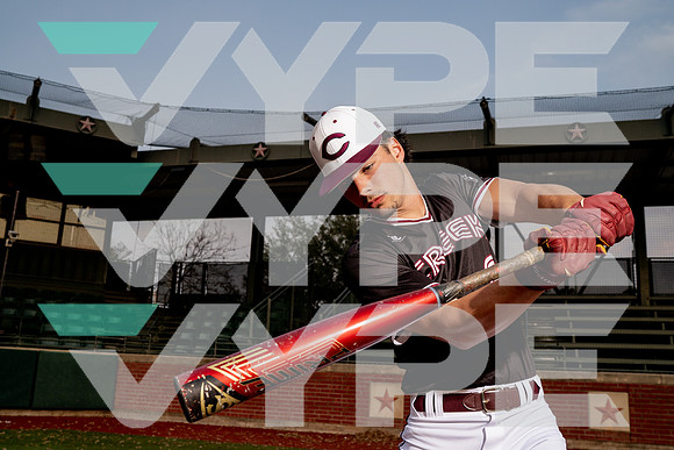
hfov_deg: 54.4
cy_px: 225
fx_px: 655
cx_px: 337
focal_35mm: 35
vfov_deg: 37.9
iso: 500
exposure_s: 1/250
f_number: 6.3
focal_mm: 35
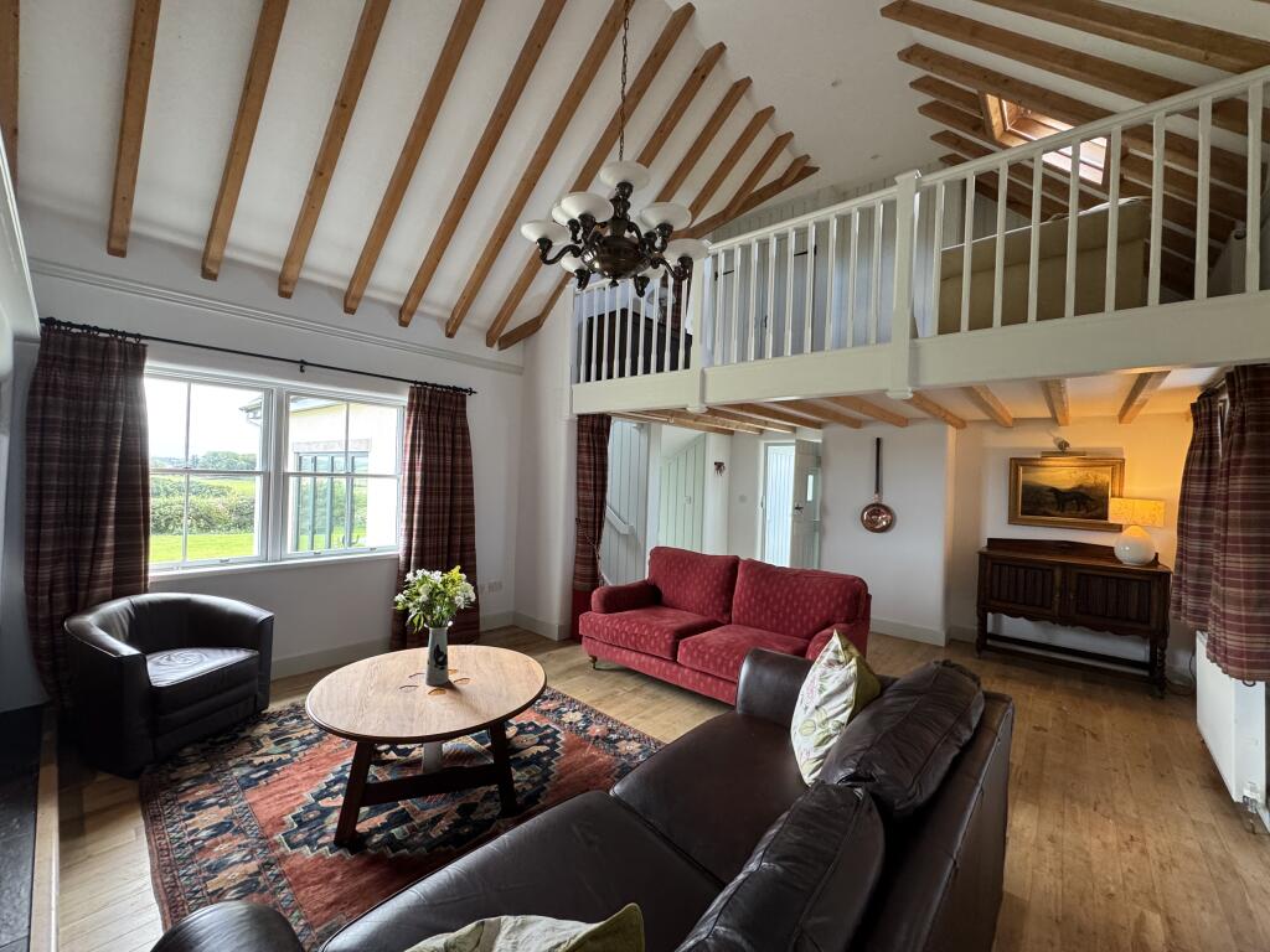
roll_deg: -1.8
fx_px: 514
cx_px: 635
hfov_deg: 102.1
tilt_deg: +0.4
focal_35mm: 14
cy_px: 476
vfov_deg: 85.7
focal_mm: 2.22
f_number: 2.2
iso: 250
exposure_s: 1/100
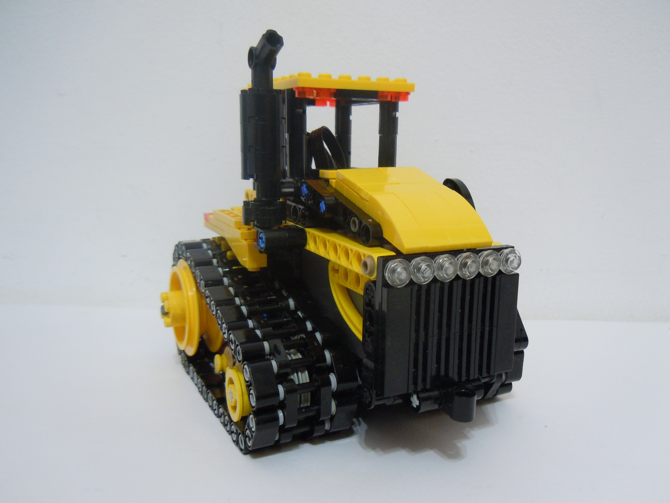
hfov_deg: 60.0
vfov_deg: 46.8
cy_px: 252
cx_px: 335
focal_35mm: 30
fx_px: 581
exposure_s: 1/10
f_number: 3.5
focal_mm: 5.4
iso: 400
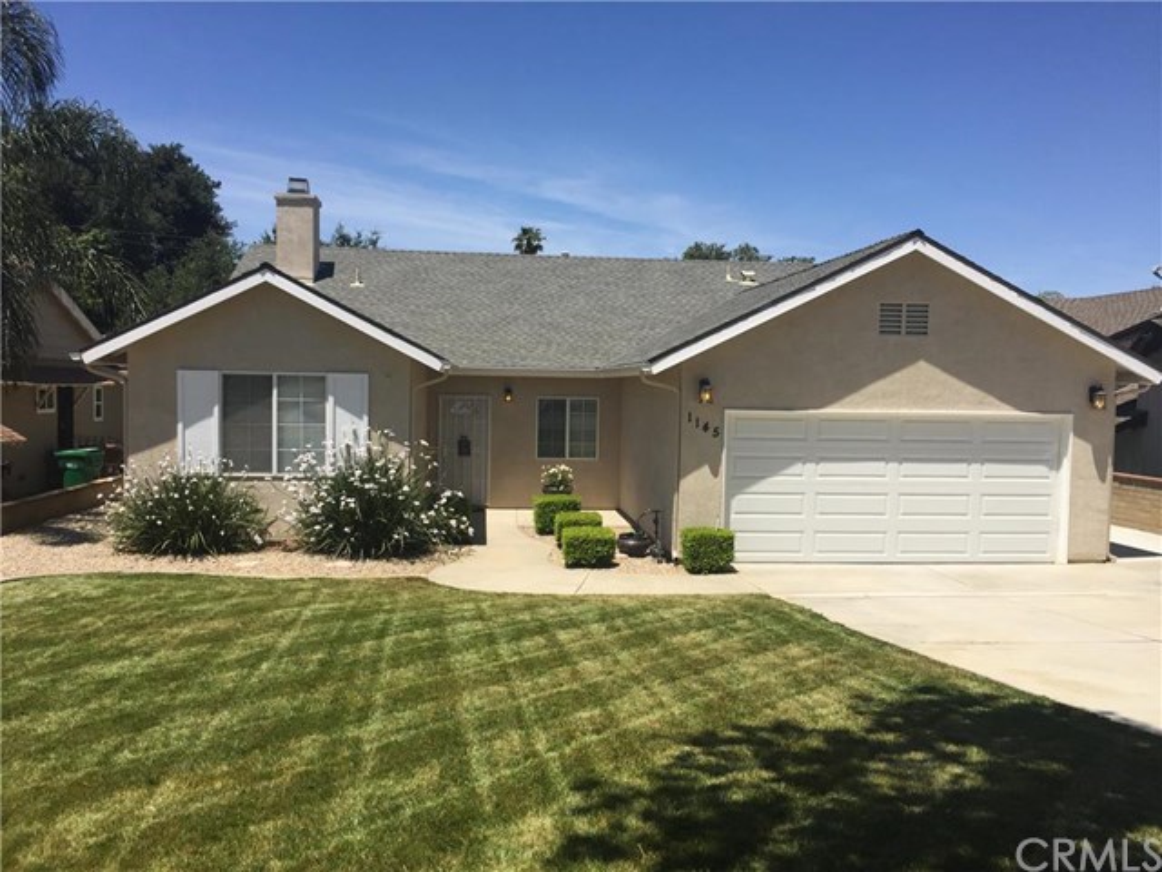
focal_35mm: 29
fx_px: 973
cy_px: 436
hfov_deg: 61.7
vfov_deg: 48.2
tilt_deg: -3.9
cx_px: 581
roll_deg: -2.6
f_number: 2.2
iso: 32
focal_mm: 4.15
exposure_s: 1/2326
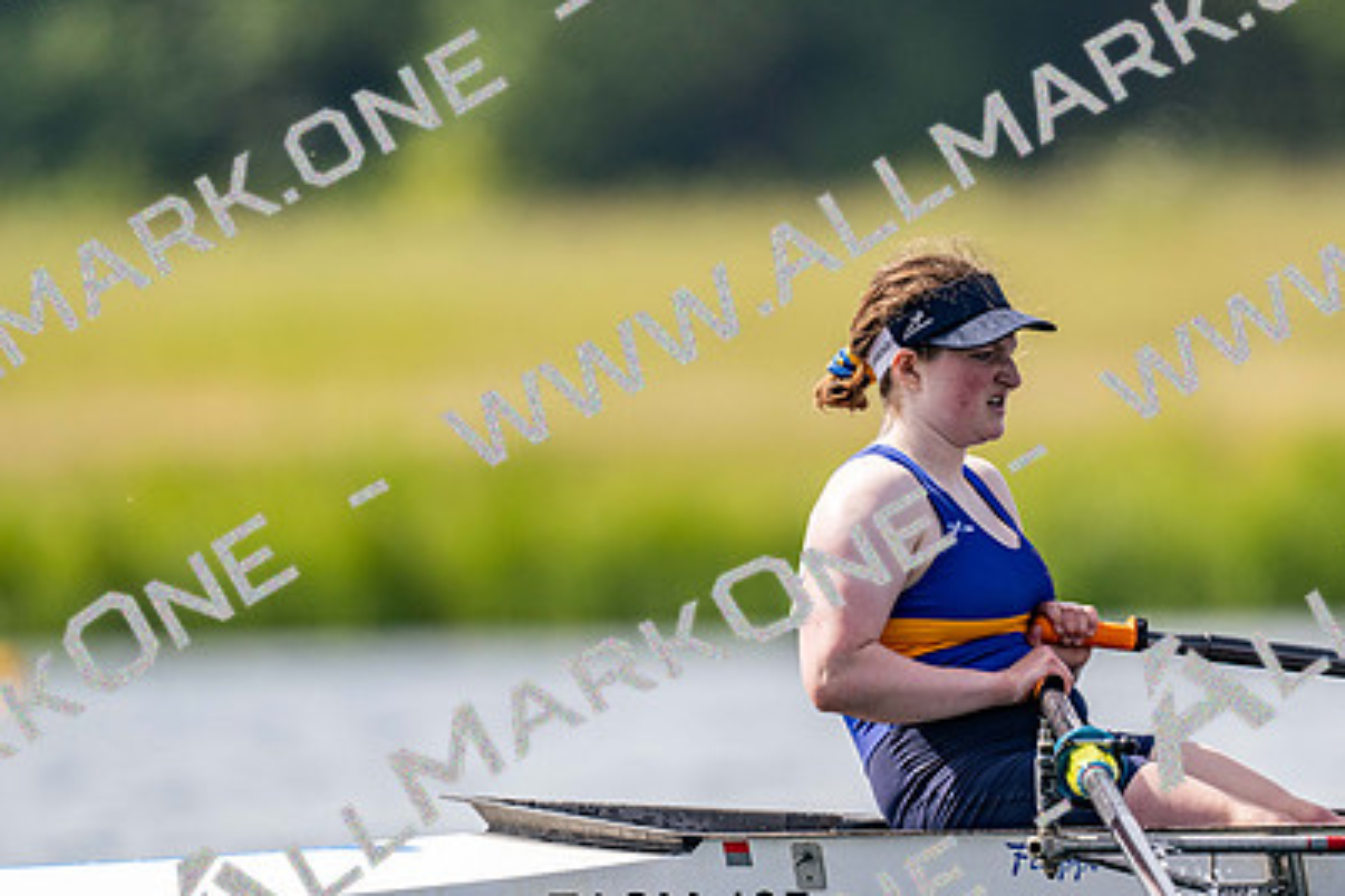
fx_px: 32352
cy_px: 476
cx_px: 857
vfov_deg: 1.6
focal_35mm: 866
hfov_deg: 2.4
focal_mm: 600
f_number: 4
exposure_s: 1/2500
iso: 200
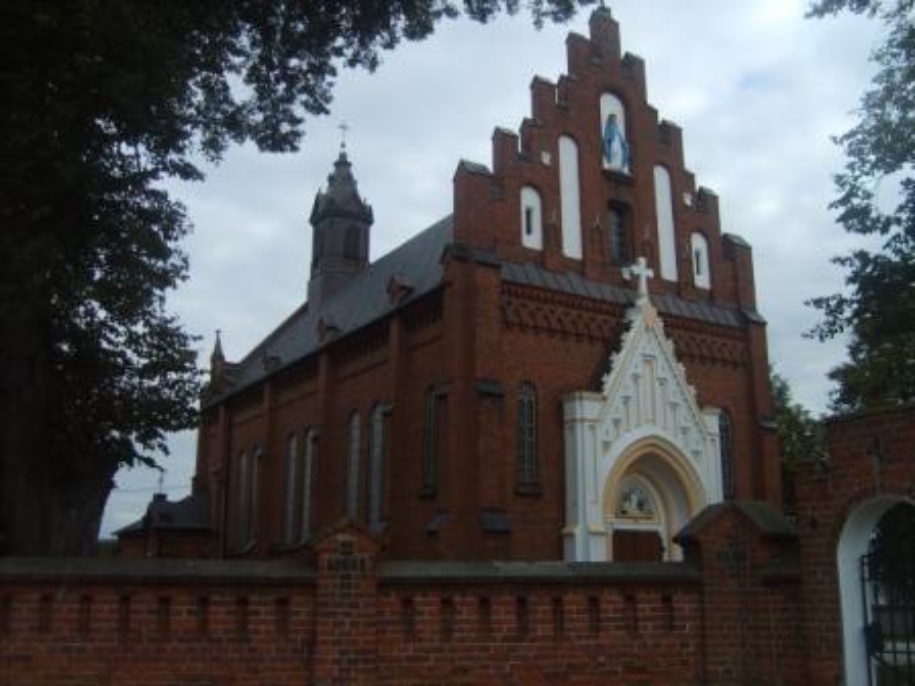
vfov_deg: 40.7
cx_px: 458
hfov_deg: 52.6
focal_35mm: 35
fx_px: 925
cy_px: 343
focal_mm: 5.8
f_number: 2.8
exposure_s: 1/500
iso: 50
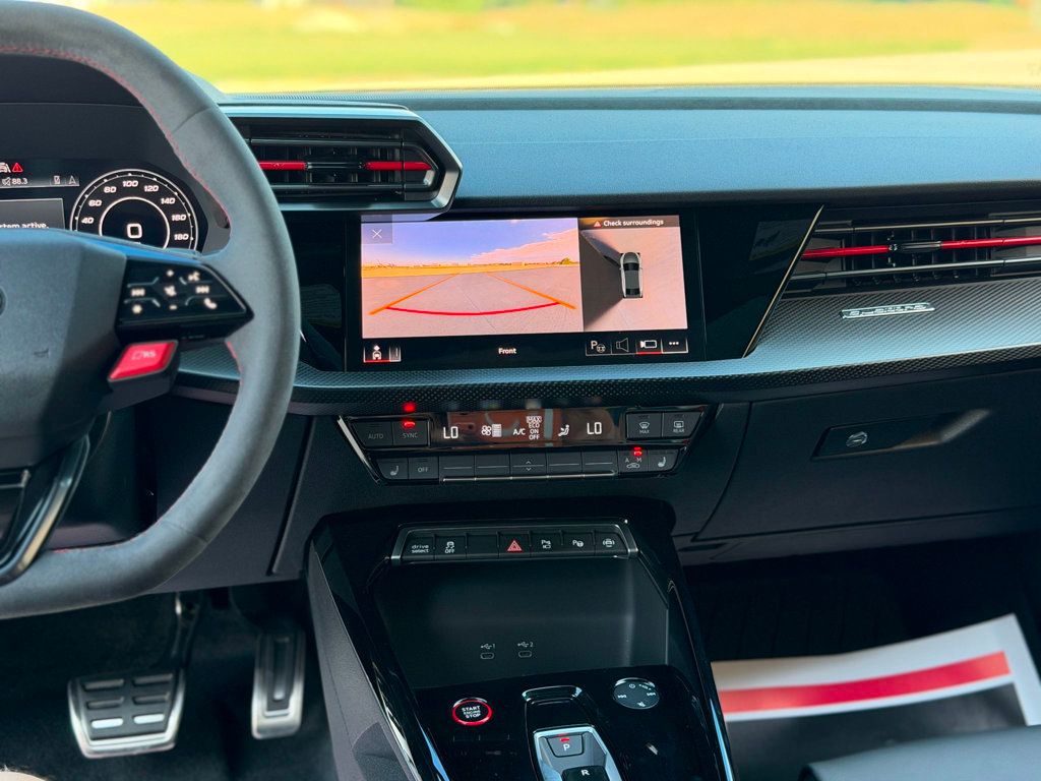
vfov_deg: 30.3
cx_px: 520
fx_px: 1443
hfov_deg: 39.7
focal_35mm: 48
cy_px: 390
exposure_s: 1/112
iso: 200
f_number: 1.78
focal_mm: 6.76
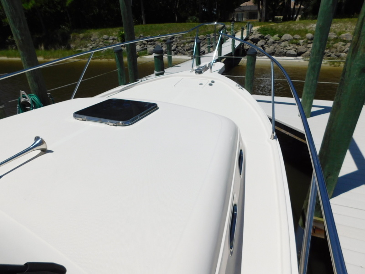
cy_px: 137
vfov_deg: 58.9
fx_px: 243
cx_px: 182
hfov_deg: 73.9
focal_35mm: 23
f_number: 6
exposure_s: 1/1500
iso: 125
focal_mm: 4
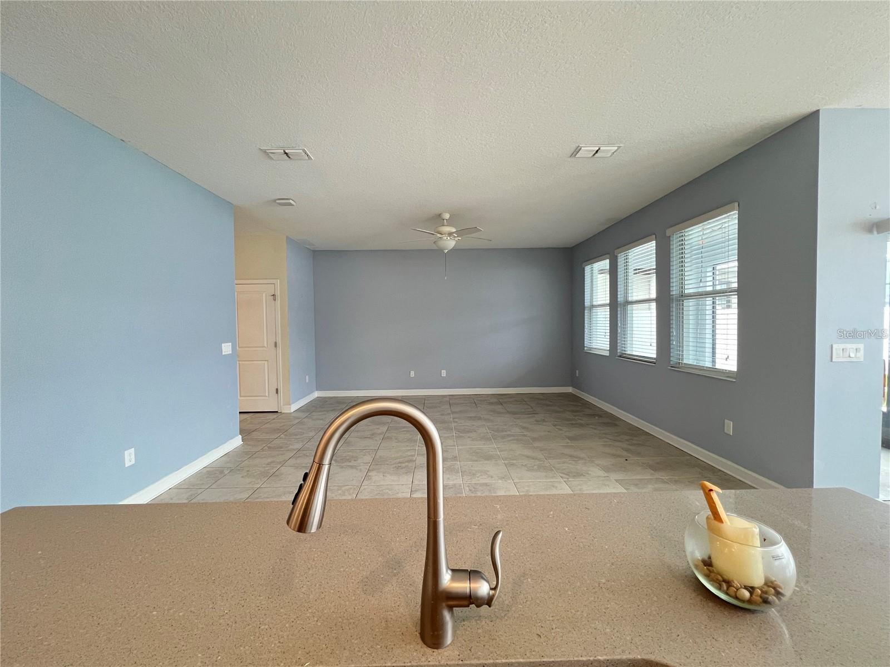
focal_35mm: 13
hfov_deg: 106.2
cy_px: 334
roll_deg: +1.4
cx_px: 445
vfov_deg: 89.9
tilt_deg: -1.6
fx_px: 334
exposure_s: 1/60
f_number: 1.8
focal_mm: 1.57
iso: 250
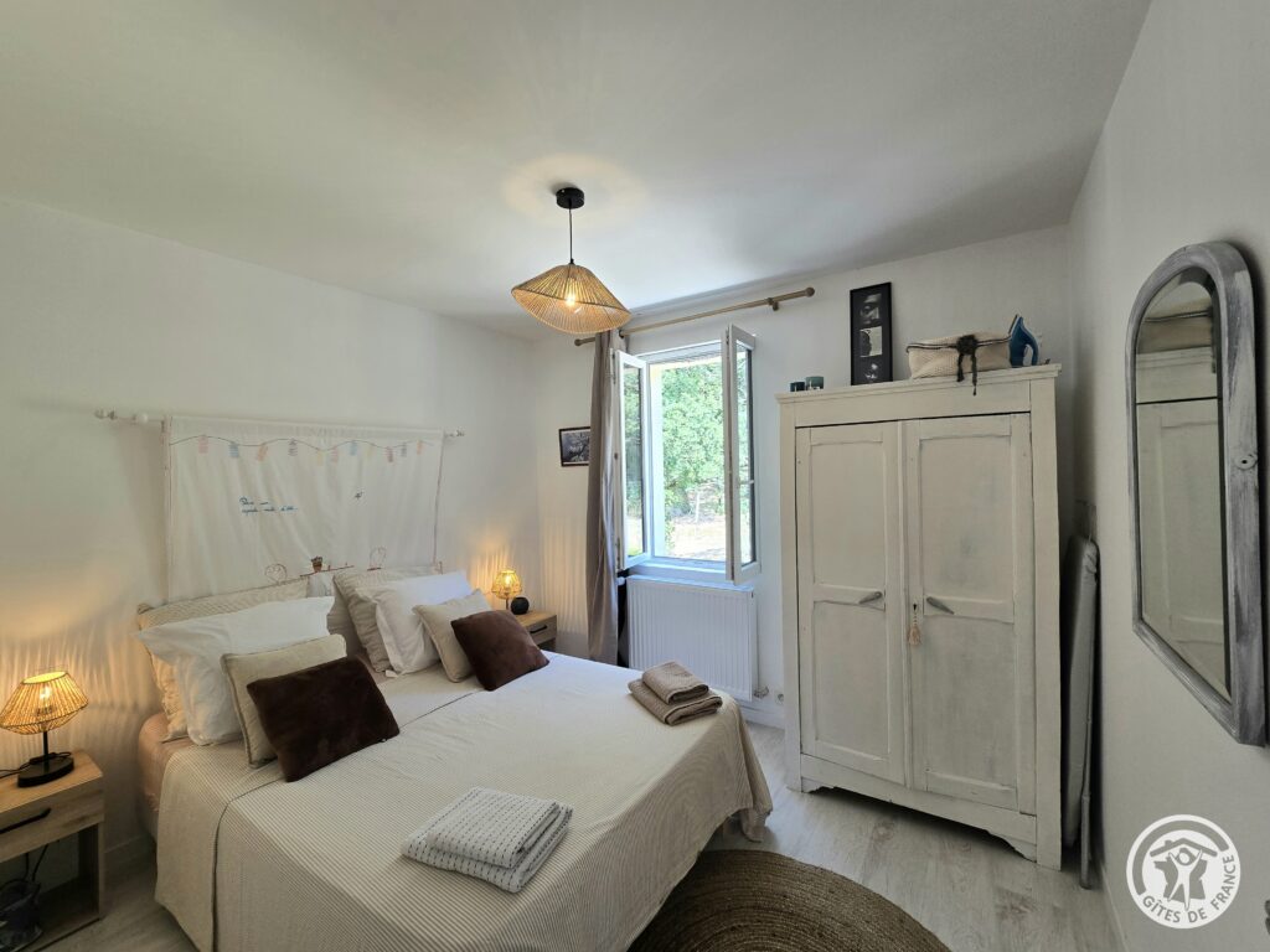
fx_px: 477
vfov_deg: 89.9
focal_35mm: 13
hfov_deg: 106.2
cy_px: 476
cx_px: 635
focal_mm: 2.2
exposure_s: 1/101
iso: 64
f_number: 2.2
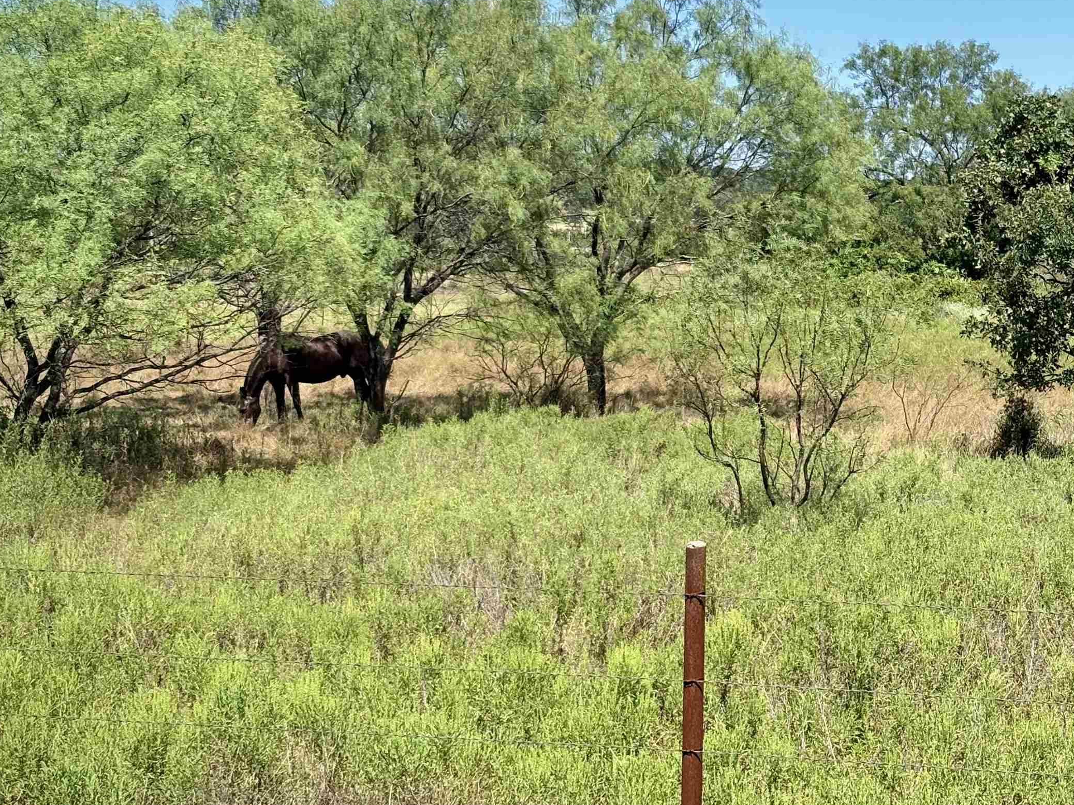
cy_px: 282
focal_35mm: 77
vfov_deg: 19.1
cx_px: 757
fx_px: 2389
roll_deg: -0.2
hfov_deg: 25.1
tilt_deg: -0.3
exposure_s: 1/2364
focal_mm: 5.96
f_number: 1.6
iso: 32
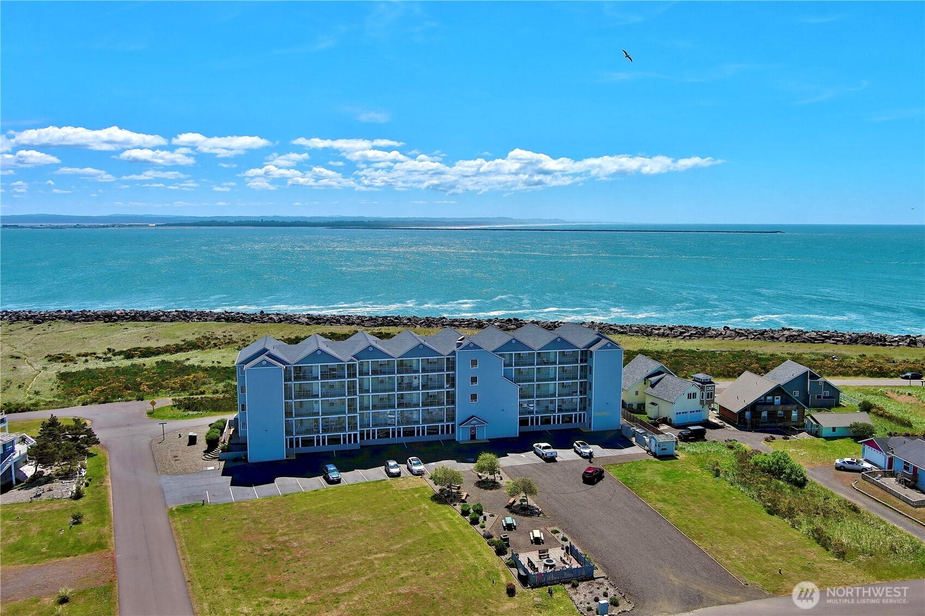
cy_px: 308
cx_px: 462
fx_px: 745
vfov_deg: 45.0
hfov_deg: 63.7
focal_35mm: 29
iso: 101
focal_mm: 10.57
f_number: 2.8
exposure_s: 1/2179
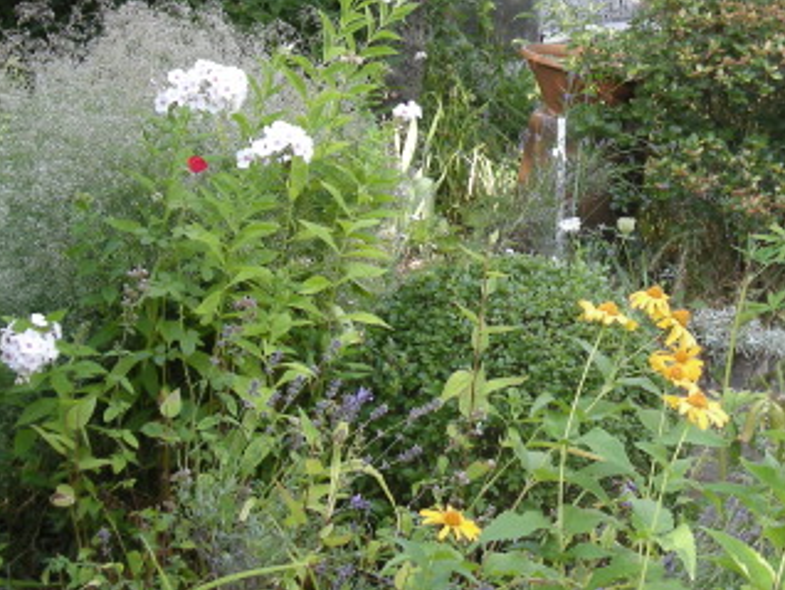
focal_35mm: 93
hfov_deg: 20.9
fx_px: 2111
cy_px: 163
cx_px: 607
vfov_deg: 15.9
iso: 64
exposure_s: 1/72.6
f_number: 2.8
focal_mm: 7.9
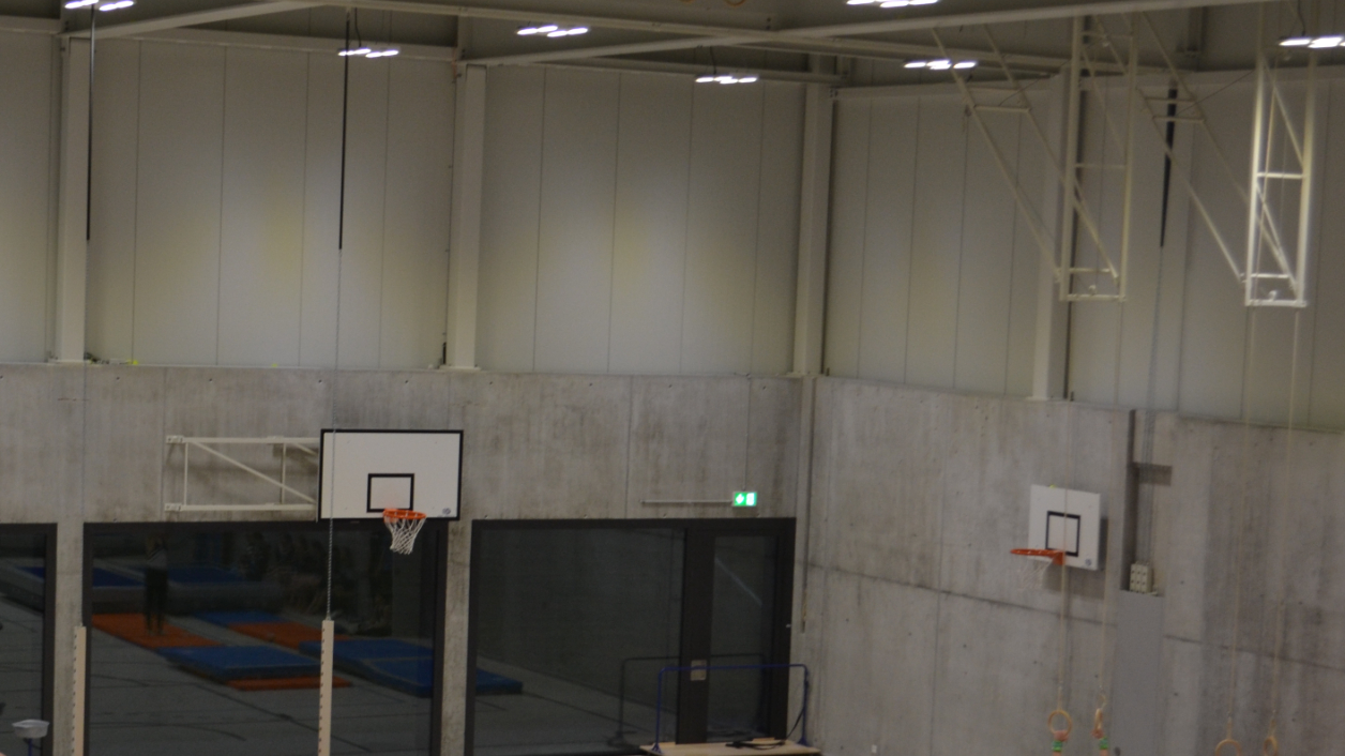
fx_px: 2924
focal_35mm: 82
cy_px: 598
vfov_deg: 14.7
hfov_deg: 25.8
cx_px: 530
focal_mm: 32
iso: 400
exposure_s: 1/60
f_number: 4.8
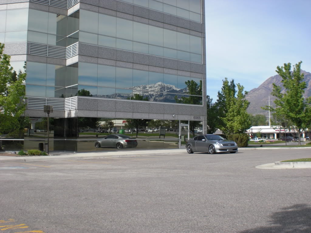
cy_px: 116
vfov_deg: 37.7
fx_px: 341
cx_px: 156
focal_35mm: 38
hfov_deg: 49.0
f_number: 5.6
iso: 64
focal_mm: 6.3
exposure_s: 1/320
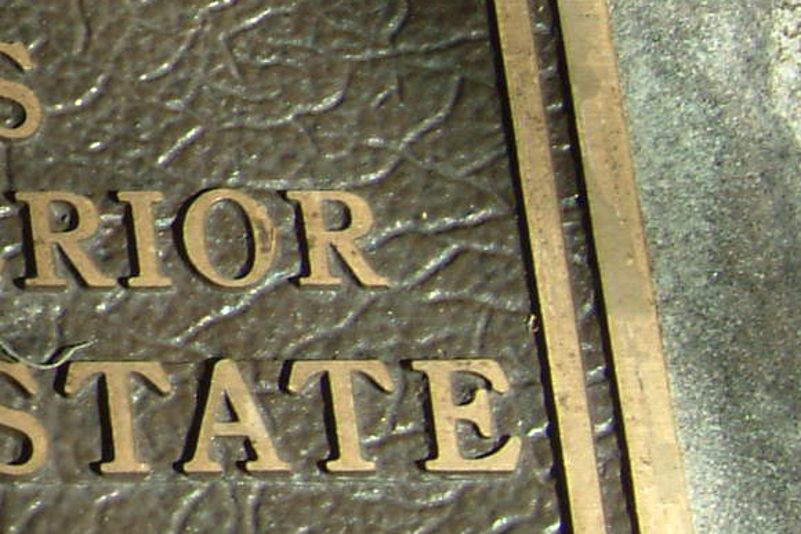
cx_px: -1160
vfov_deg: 6.2
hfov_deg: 8.5
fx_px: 4874
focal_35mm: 219
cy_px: -137
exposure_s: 1/350
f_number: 9.5
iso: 400
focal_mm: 28
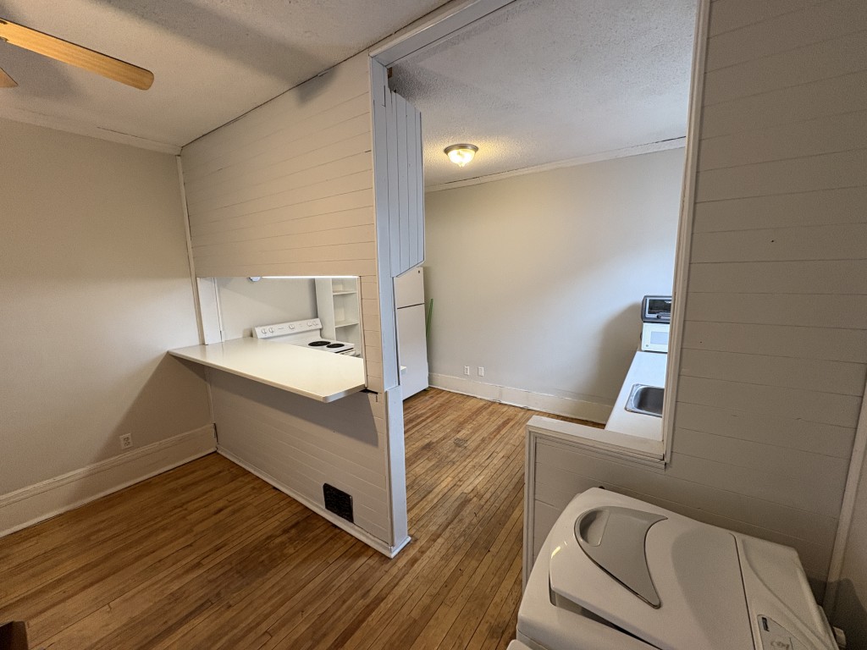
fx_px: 351
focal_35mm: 14
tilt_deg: -9.2
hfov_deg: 102.1
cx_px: 434
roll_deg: +2.0
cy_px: 325
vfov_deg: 85.7
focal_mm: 2.22
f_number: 2.2
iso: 200
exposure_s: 1/60
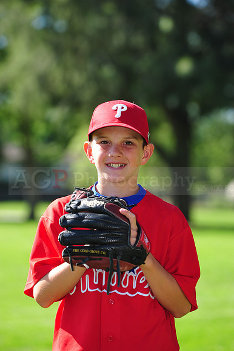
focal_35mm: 165
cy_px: 176
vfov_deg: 12.5
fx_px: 1611
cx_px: 117
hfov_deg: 8.3
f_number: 5
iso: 200
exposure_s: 1/500
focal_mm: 165
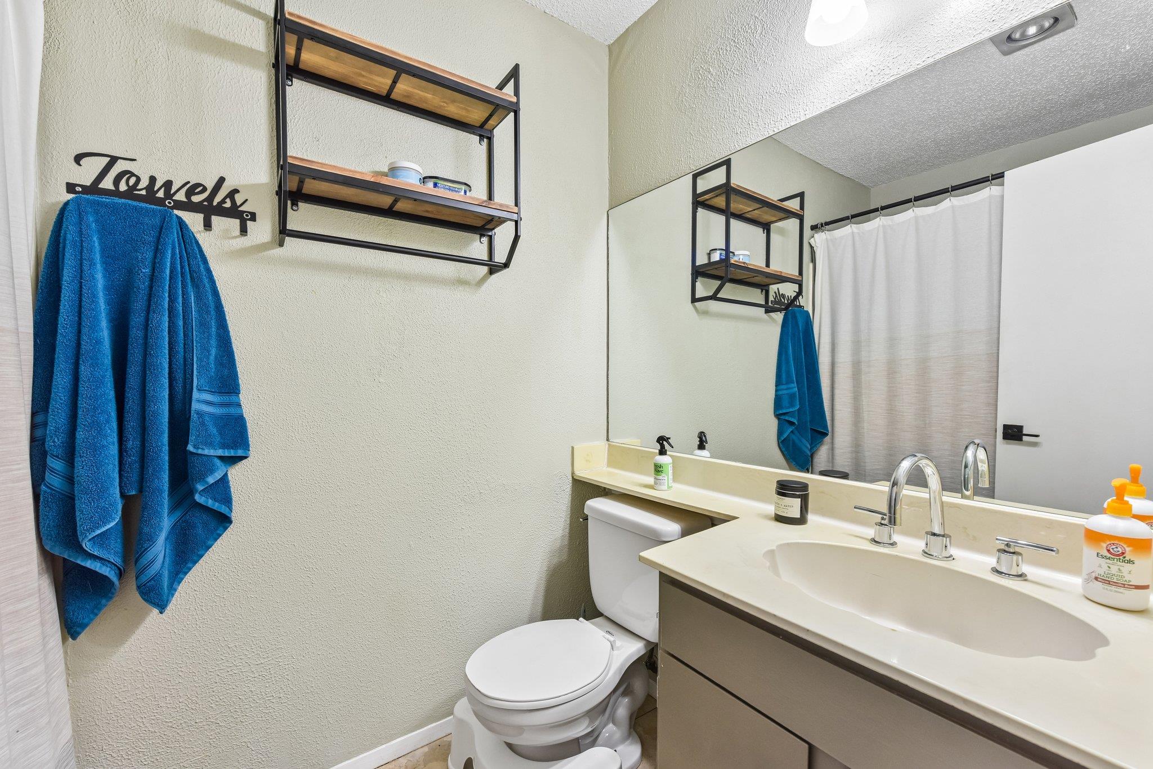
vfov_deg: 77.3
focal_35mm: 15
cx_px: 576
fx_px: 480
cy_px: 384
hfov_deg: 100.4
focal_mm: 15
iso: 320
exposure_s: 1/15
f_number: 8
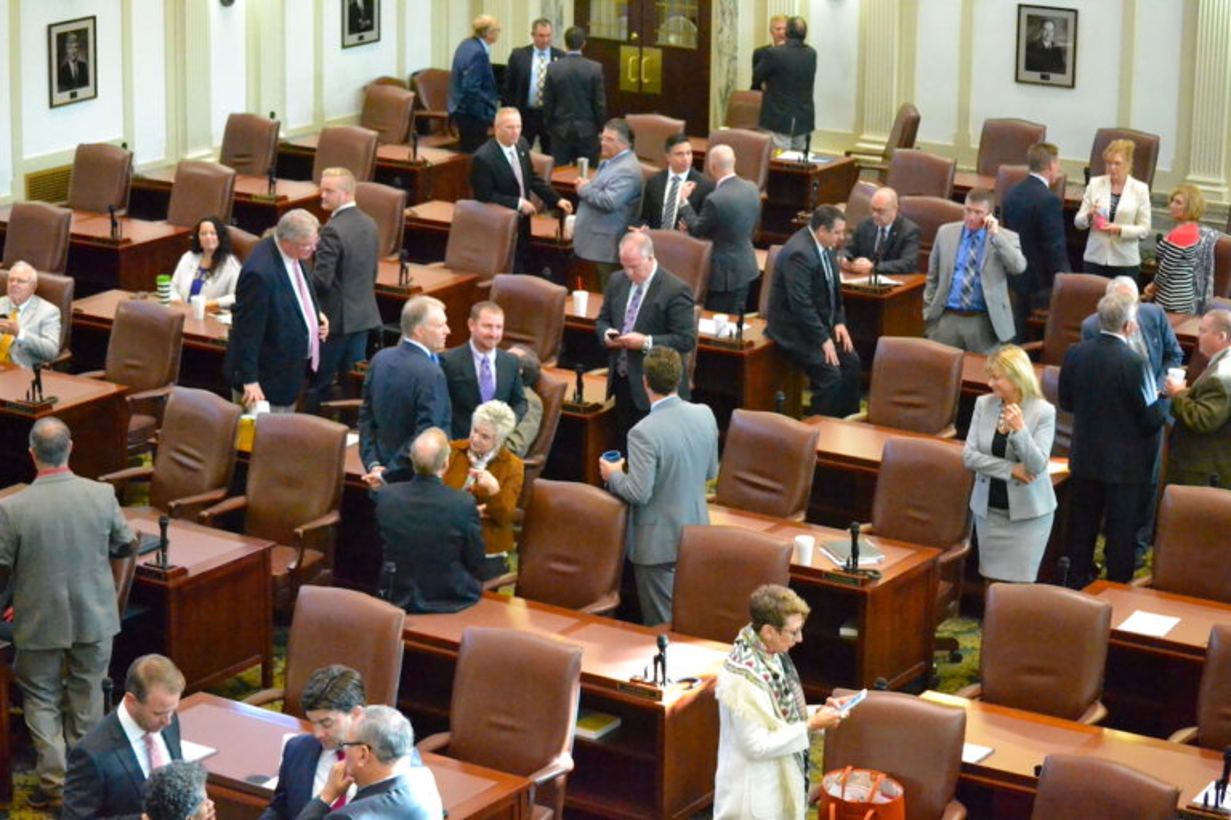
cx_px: 616
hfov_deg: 24.6
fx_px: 2821
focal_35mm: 82
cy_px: 410
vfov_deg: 16.6
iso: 12800
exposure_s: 1/125
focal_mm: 55
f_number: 4
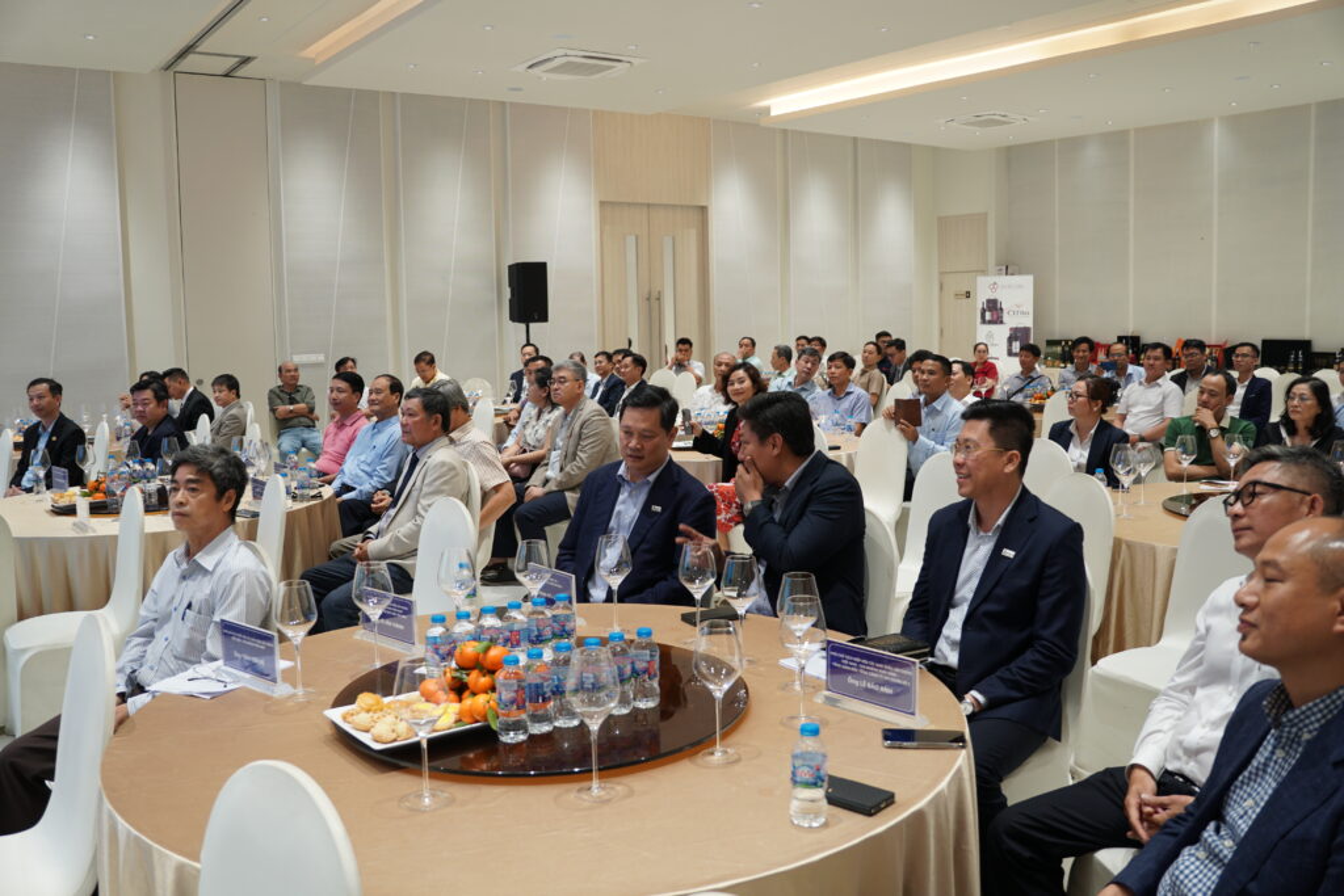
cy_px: 448
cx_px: 672
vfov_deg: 43.4
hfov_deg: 61.7
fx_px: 1126
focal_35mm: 30
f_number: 2.8
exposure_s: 1/60
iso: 200
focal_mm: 20.1
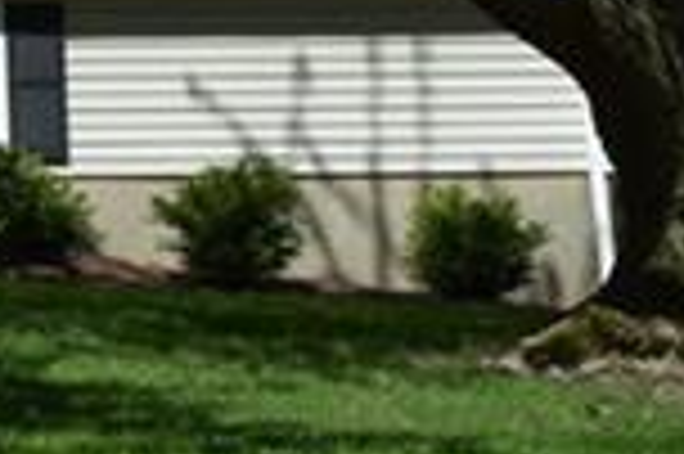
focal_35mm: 202
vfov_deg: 6.4
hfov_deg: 9.5
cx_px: -675
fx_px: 3834
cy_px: -692
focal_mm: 20
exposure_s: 1/200
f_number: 8
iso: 100
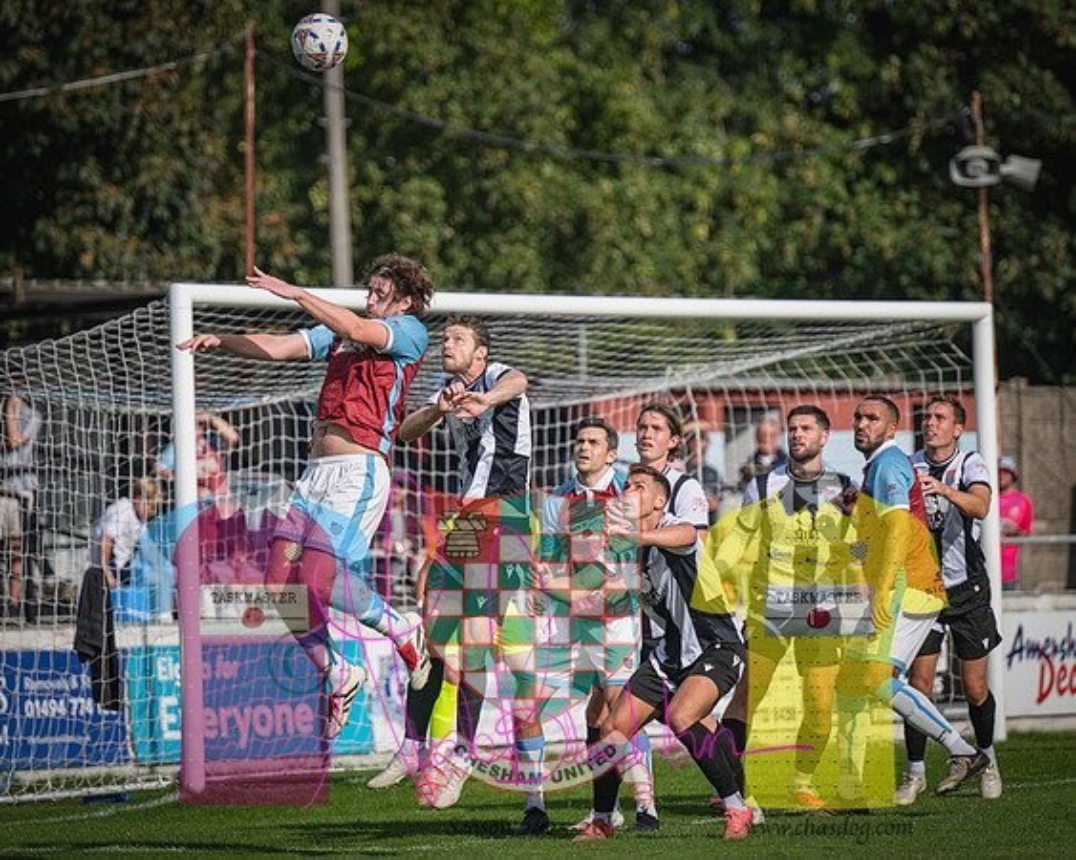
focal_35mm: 270
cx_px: 485
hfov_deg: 7.2
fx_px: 8604
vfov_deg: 5.7
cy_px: 430
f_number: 4
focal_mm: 240
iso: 200
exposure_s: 1/3200
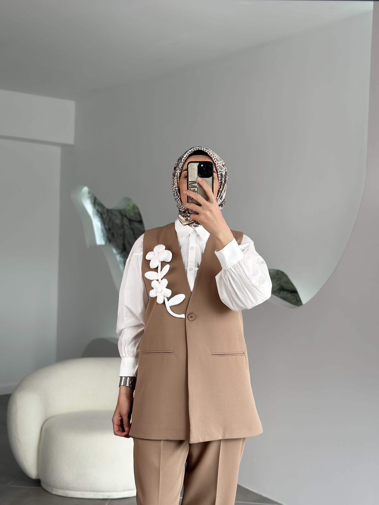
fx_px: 701
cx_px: 190
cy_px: 252
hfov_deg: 30.3
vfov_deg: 39.7
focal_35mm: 48
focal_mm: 6.86
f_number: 1.78
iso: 80
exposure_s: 1/368
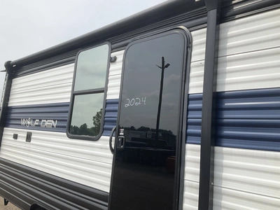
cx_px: 140
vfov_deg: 48.2
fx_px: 235
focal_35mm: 29
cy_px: 105
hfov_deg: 61.7
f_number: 1.8
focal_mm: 3
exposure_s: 1/2427
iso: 25
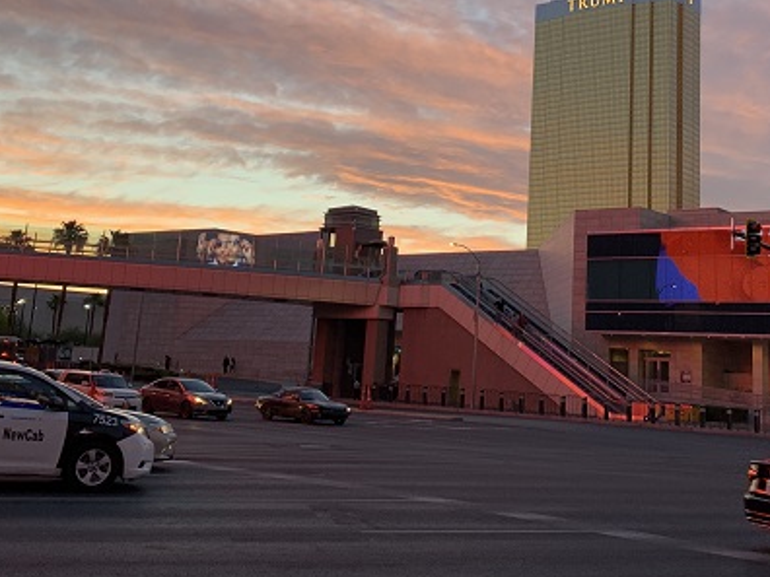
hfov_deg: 35.9
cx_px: 495
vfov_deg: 26.8
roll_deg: -1.9
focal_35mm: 53
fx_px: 1179
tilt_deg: +15.0
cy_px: 86
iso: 32
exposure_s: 1/88
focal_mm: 4.25
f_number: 1.8
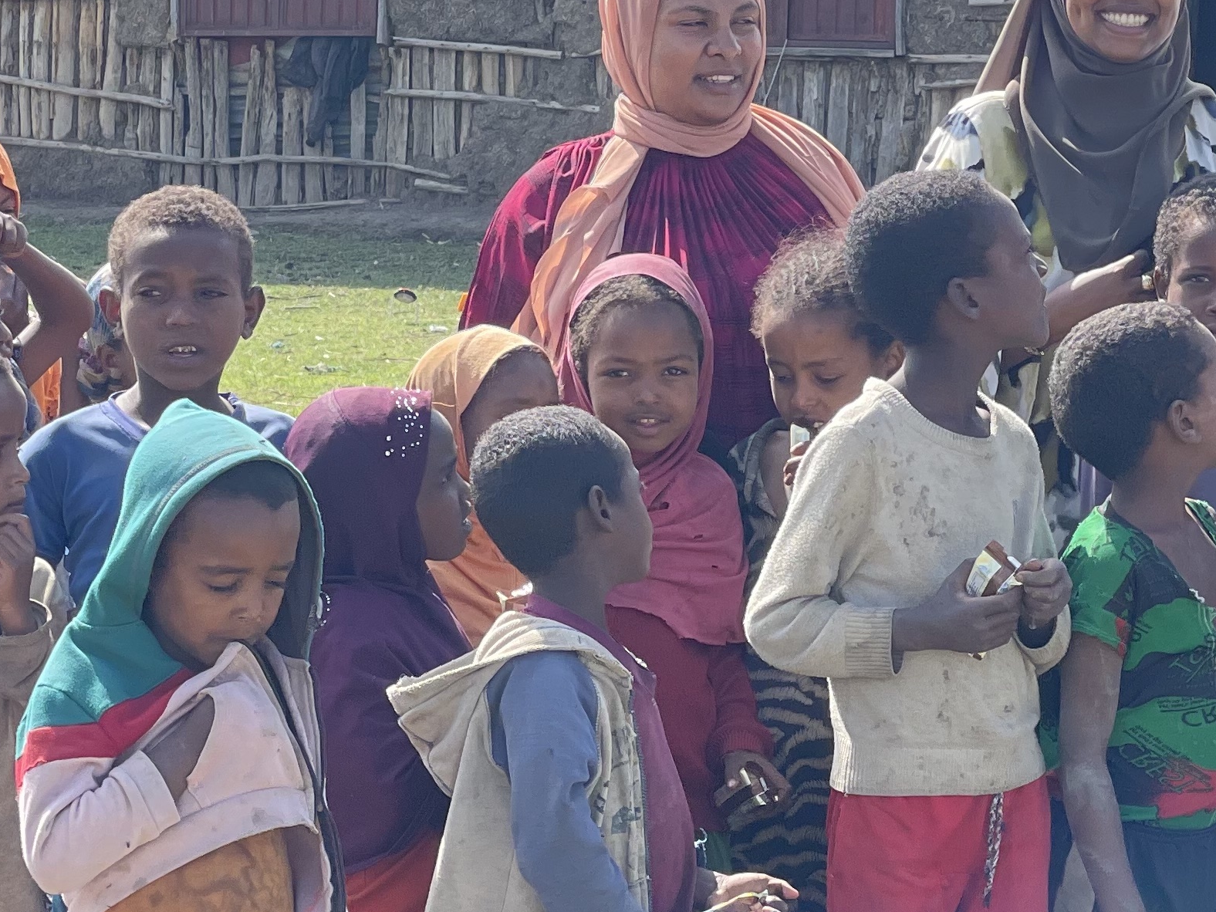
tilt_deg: -3.6
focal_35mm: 133
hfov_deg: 14.8
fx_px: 4672
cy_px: 398
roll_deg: -1.0
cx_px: 748
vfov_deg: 11.1
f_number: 2
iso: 32
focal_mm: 6
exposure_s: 1/457
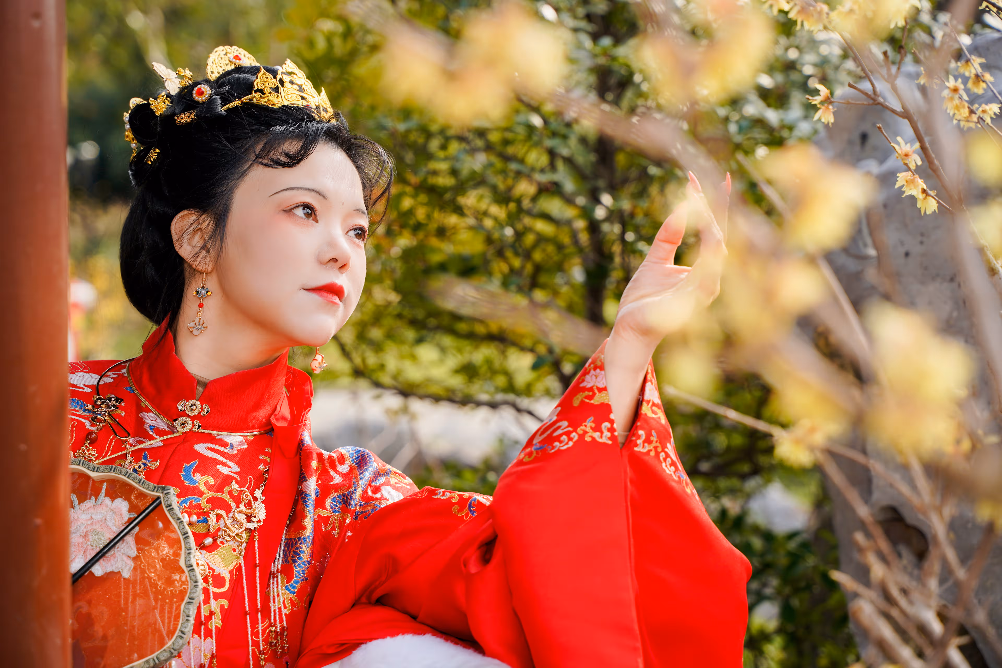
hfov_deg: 27.0
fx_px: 2087
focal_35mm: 75
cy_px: 334
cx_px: 501
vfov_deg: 18.2
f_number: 4.5
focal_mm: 75
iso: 200
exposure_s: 1/640
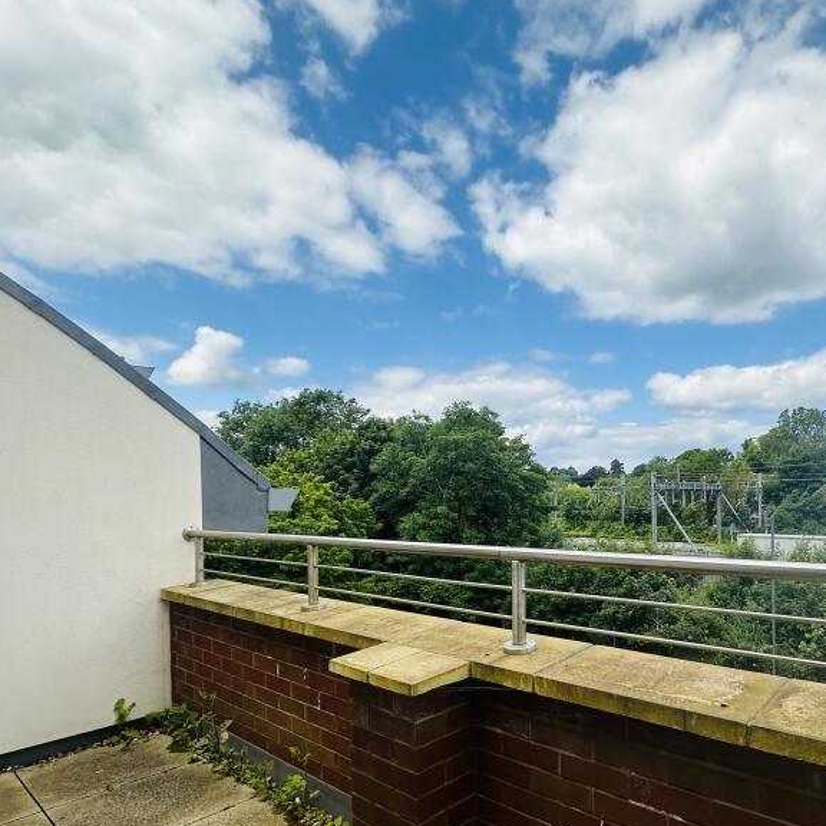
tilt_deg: -0.2
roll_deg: +1.0
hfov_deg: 67.1
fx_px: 594
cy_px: 500
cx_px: 572
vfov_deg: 68.8
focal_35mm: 22
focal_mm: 2.22
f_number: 2.2
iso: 50
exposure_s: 1/1575
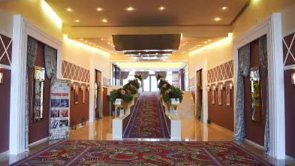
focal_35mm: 32
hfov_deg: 61.0
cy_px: 90
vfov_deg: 36.6
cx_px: 148
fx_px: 250
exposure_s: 1/80
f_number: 4.5
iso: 400
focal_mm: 20
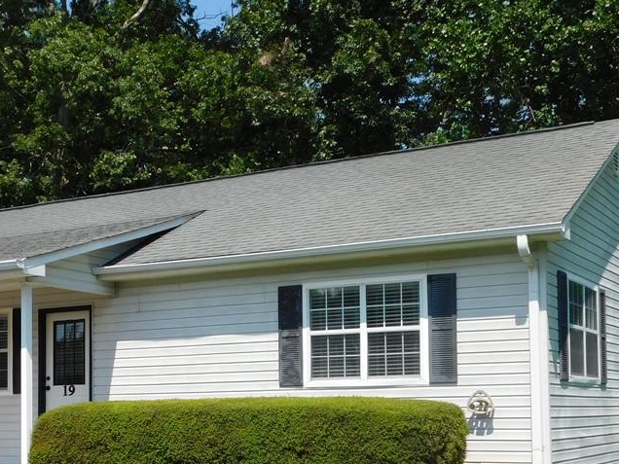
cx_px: 269
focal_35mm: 58
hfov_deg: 33.2
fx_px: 1037
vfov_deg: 24.9
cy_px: 359
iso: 125
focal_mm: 6.3
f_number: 3.5
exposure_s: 1/1250
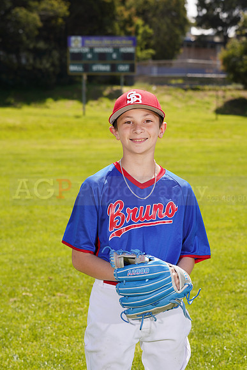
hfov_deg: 13.7
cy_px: 185
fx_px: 1028
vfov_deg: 20.4
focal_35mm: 100
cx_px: 124
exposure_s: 1/160
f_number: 9
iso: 100
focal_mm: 100
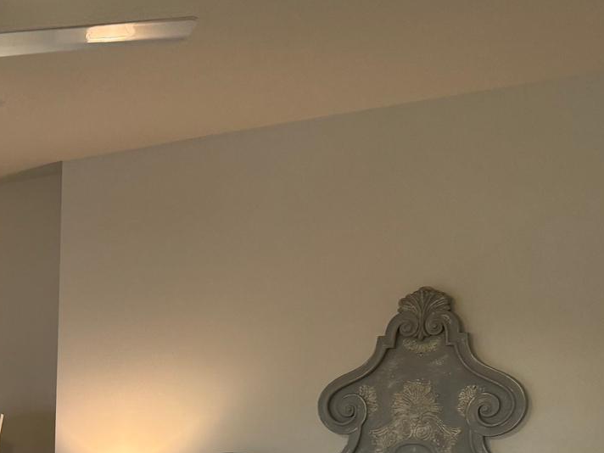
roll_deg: +1.5
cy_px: 610
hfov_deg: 24.1
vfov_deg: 19.4
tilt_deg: -9.8
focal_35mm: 69
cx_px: -215
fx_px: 1204
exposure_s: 1/60
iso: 160
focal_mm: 6.86
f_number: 1.78
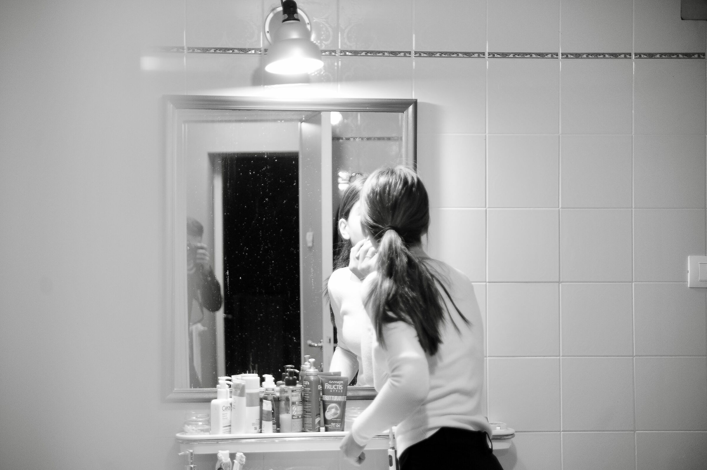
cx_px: 354
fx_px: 1374
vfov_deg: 19.4
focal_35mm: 70
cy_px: 235
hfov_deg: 28.9
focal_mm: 70
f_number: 3.2
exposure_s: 1/125
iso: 1600
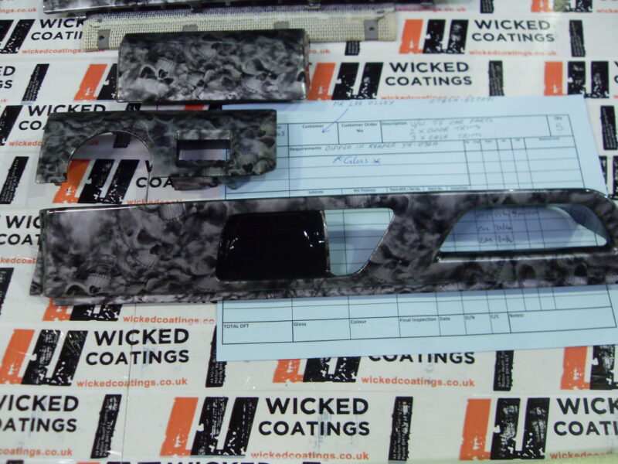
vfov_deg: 40.7
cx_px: 309
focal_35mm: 35
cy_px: 232
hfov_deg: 52.6
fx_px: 625
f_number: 2.8
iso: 200
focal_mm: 6.3
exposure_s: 1/45
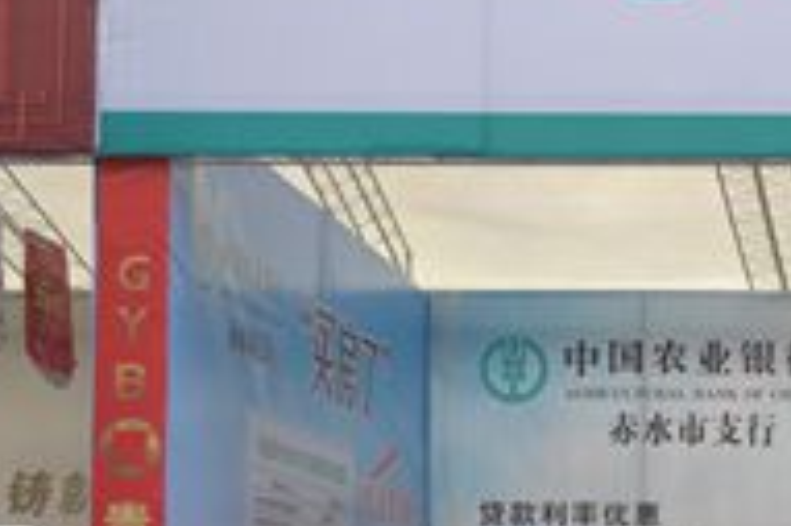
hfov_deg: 16.5
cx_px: 982
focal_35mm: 118
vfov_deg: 11.5
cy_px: 449
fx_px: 2590
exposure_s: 1/125
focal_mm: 30
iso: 100
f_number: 5.6
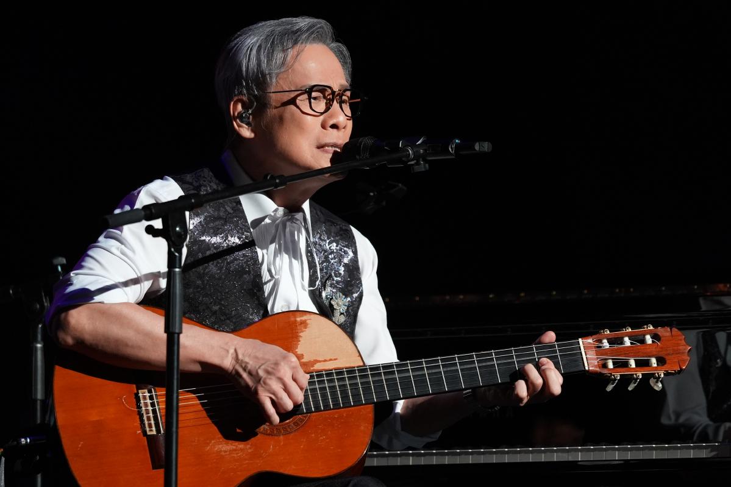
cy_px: 244
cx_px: 366
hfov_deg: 6.9
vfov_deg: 4.6
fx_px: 6090
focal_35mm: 300
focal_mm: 200
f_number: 4
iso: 2500
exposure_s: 1/200
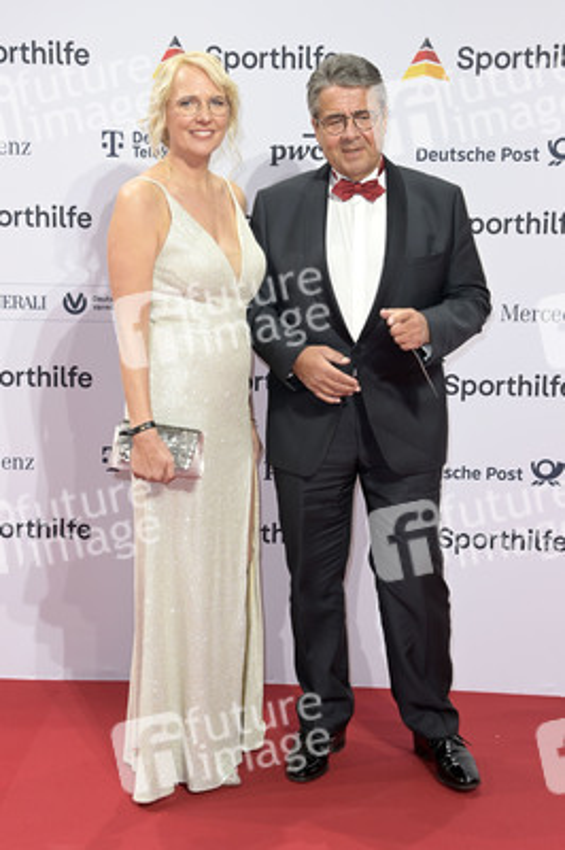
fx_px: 1297
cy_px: 425
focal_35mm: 55
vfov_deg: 36.3
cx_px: 282
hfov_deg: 24.6
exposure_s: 1/125
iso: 1000
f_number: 6.3
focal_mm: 55
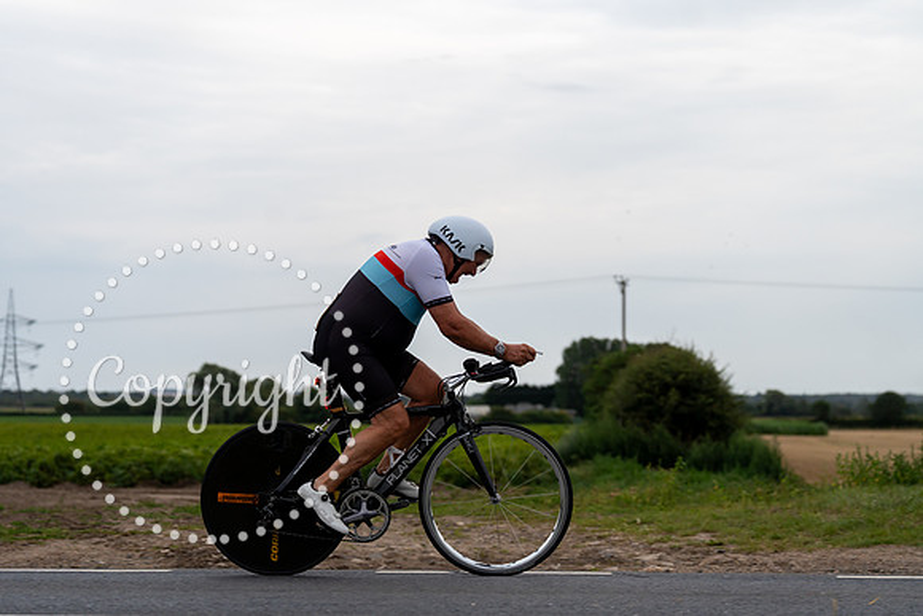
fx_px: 1795
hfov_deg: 28.8
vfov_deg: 19.5
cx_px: 462
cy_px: 308
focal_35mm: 70
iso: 320
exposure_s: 1/800
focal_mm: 70
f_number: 3.2
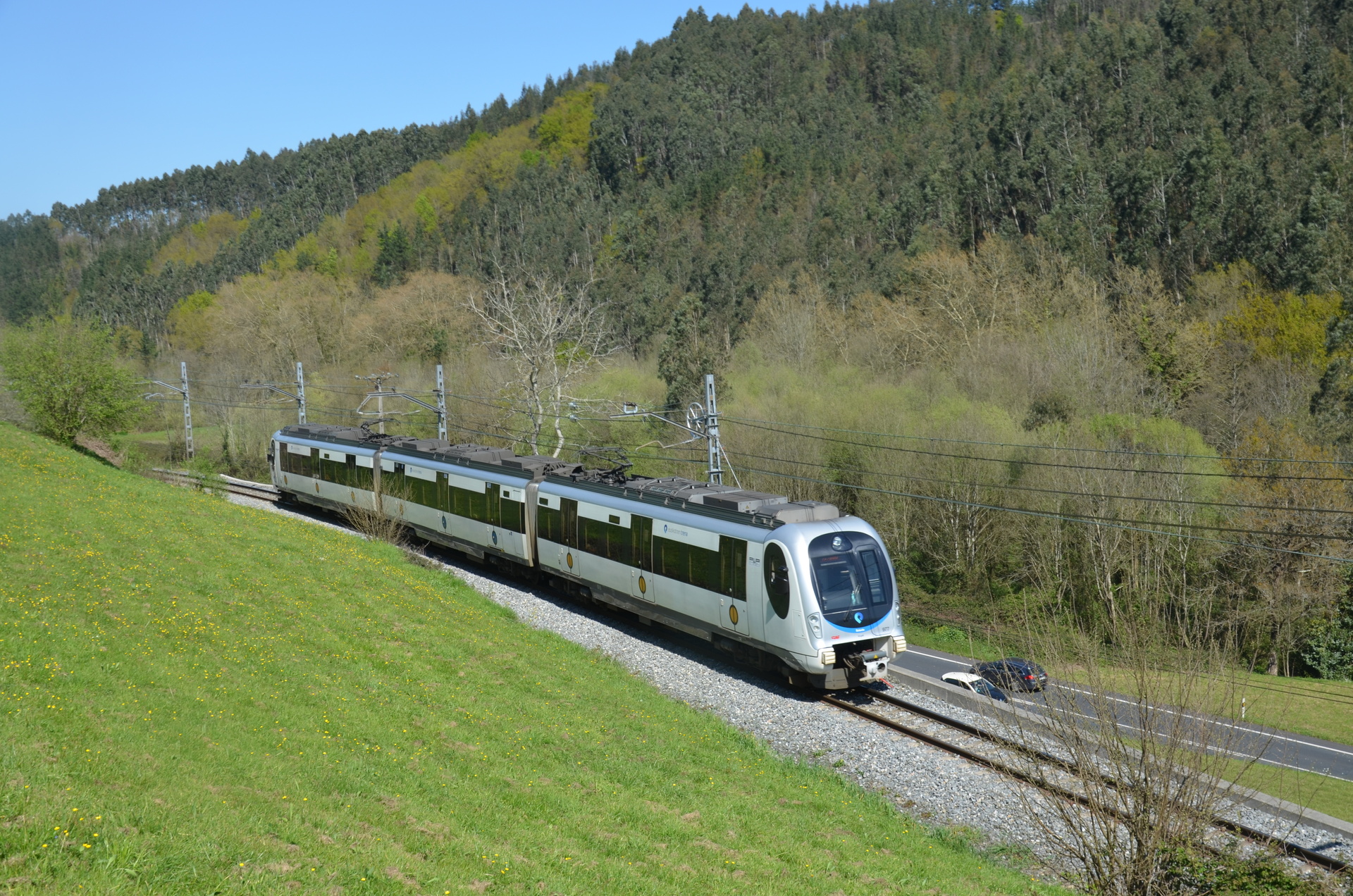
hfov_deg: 46.5
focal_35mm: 42
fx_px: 1575
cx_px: 676
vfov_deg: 31.8
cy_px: 448
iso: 110
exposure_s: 1/250
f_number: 8
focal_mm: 28
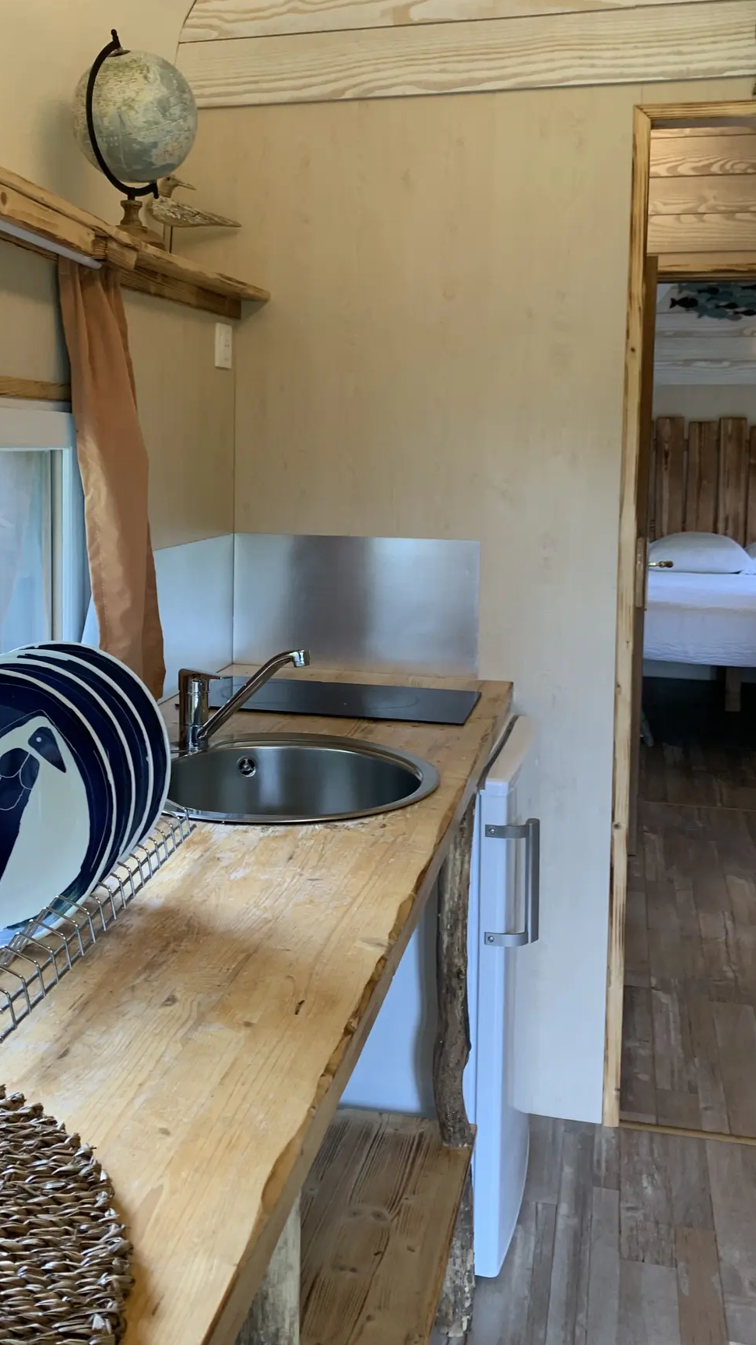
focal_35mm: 35
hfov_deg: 33.5
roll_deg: -0.4
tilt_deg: -5.2
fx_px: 1247
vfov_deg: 56.3
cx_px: 276
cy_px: 555
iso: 50
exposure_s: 1/50
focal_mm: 4.25
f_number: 1.8
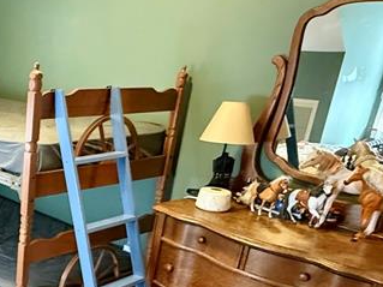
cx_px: -8
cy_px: 276
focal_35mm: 45
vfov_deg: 30.3
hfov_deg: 37.2
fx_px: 498
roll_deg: -1.1
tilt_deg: -24.9
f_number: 2.2
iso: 1250
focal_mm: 2.22
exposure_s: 1/40
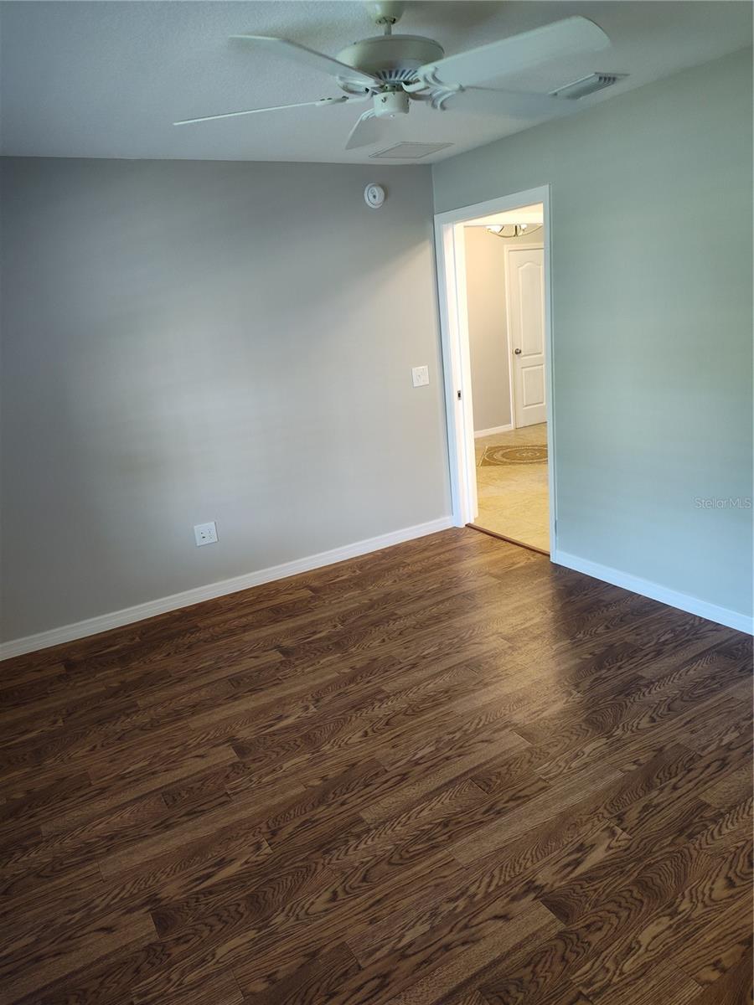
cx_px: 377
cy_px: 502
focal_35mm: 23
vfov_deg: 73.9
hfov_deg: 58.9
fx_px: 668
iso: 700
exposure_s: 1/60
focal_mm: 5.56
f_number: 1.8
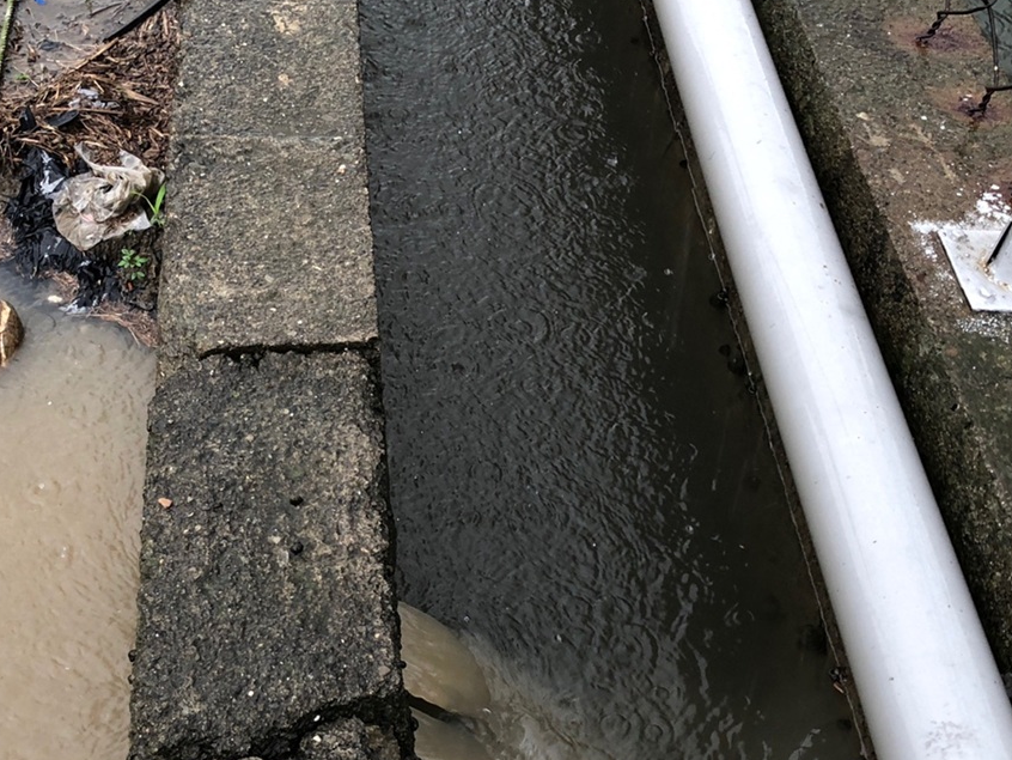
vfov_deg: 26.9
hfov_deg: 35.0
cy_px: 490
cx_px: 303
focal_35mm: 54
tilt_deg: -50.6
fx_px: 1579
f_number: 1.8
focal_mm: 3.99
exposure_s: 1/40
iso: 25
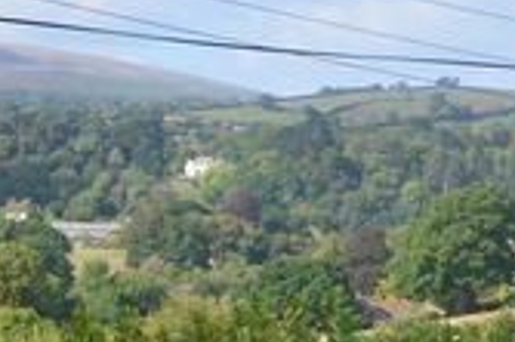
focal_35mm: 184
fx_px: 2630
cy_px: 357
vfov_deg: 7.4
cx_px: 213
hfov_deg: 11.2
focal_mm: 20
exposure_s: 1/250
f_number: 10
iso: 280
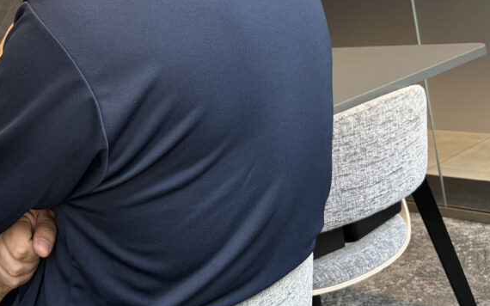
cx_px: 45
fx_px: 774
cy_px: 41
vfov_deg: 21.9
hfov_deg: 33.2
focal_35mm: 58
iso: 100
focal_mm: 5.96
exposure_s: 1/121
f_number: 1.6
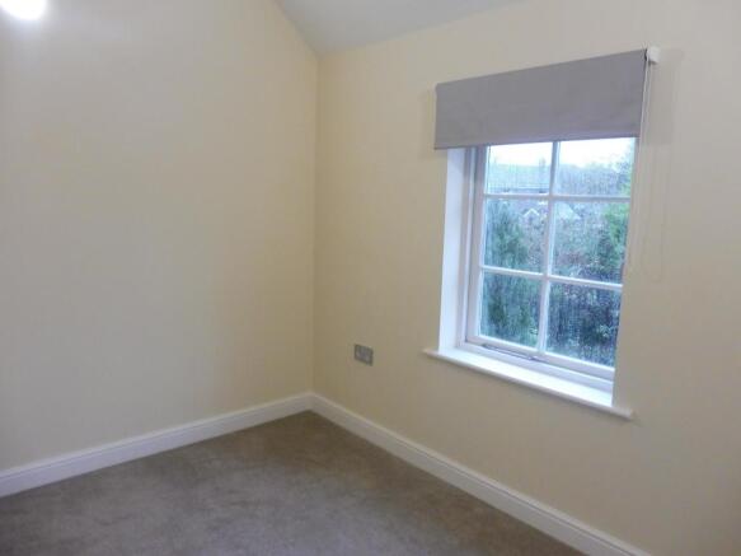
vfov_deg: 54.9
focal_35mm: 25
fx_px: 535
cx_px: 370
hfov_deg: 69.4
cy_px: 278
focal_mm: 4.4
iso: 400
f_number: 3.3
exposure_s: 1/50
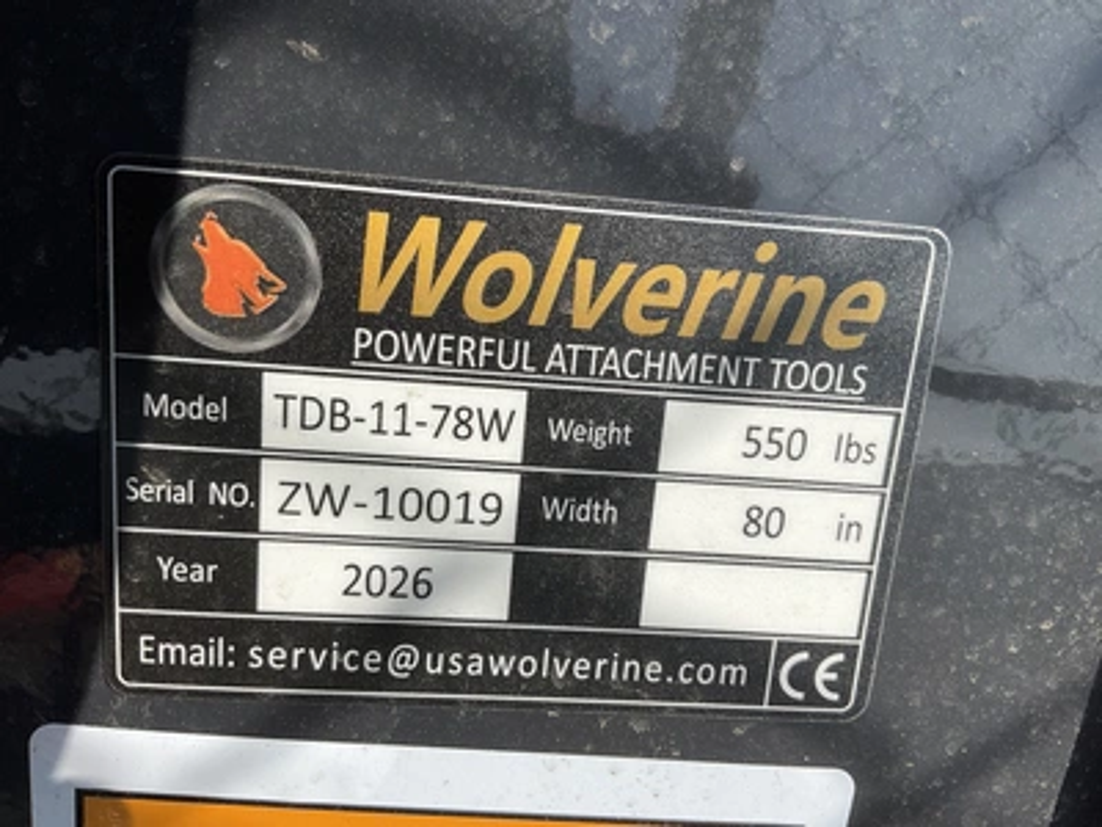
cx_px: 551
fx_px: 923
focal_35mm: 29
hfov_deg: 61.7
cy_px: 414
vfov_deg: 48.2
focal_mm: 3
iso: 25
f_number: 1.8
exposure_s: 1/2538
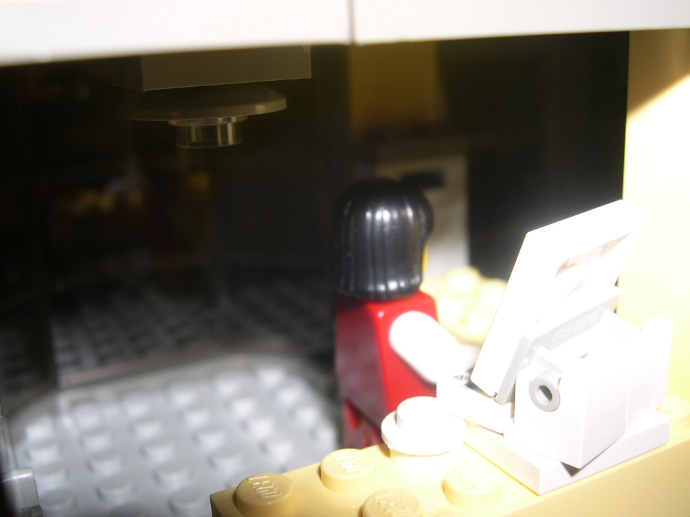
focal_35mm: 38
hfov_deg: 49.0
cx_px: 345
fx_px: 757
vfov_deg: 37.7
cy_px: 258
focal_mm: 8
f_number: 7.6
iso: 100
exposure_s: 1/60
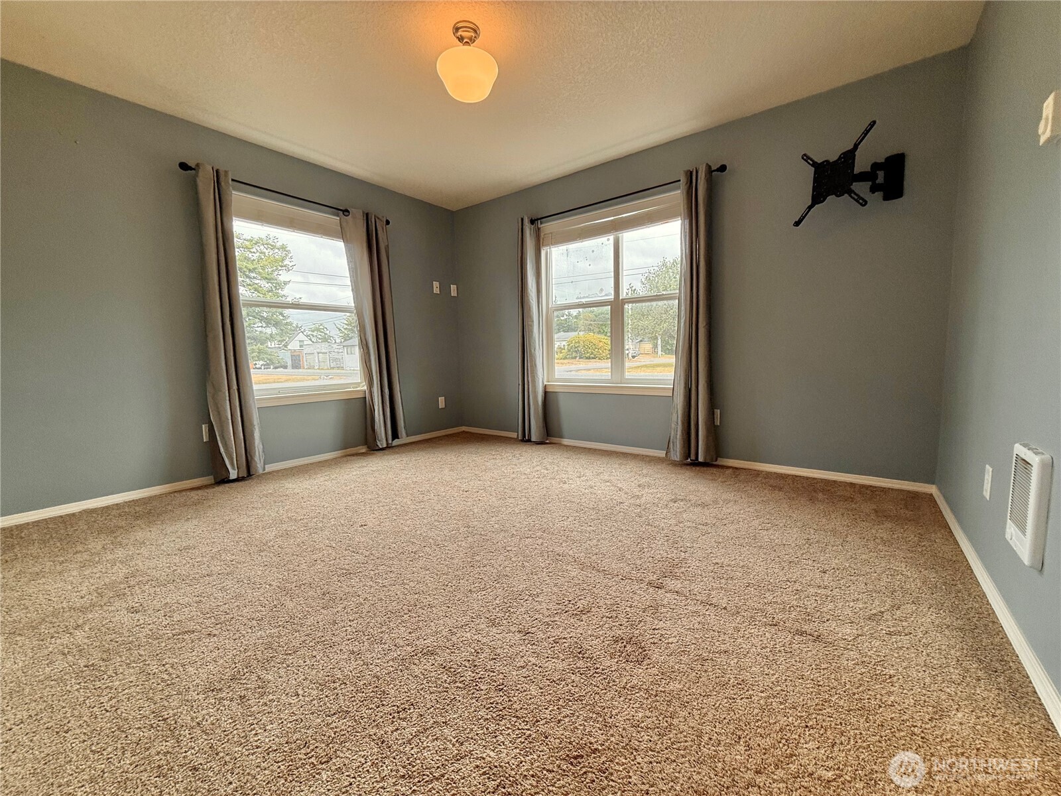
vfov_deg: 85.7
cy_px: 398
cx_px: 530
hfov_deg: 102.1
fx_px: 429
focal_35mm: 14
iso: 64
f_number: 2.2
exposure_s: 1/123
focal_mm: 2.22
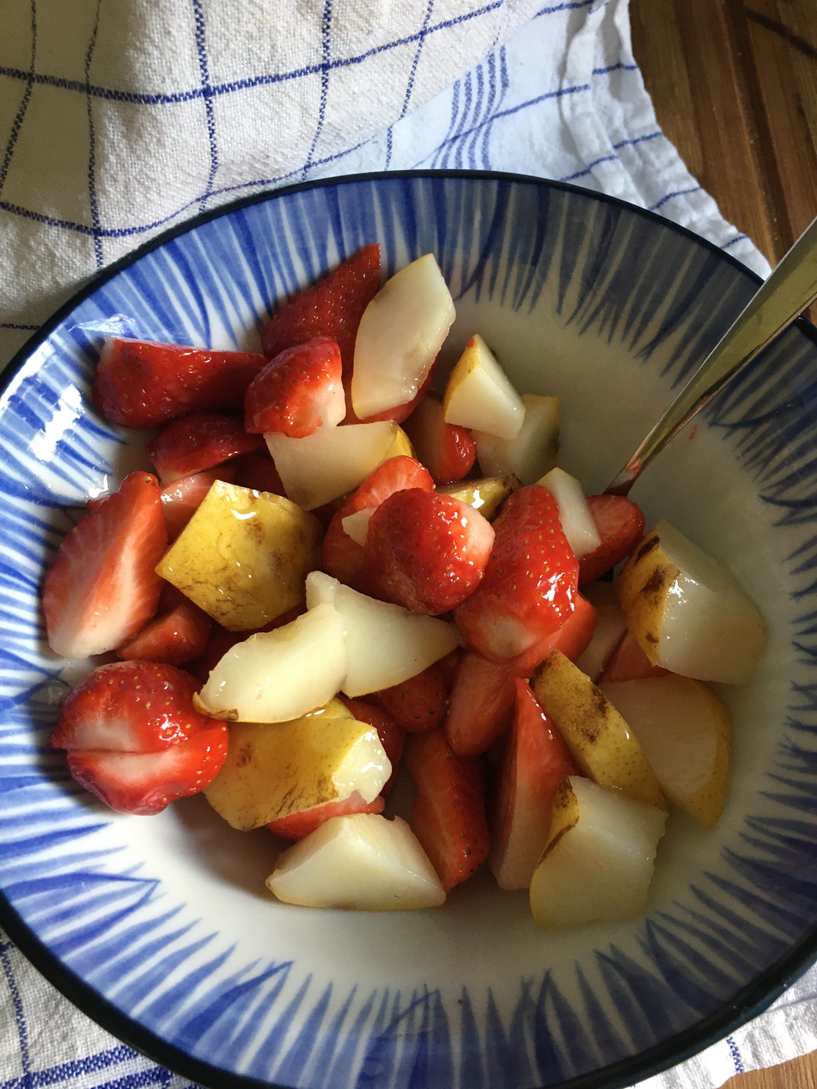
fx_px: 913
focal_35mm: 29
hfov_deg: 48.2
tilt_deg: -64.9
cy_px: 544
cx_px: 408
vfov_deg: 61.7
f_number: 2.2
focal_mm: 4.15
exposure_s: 1/33
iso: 100
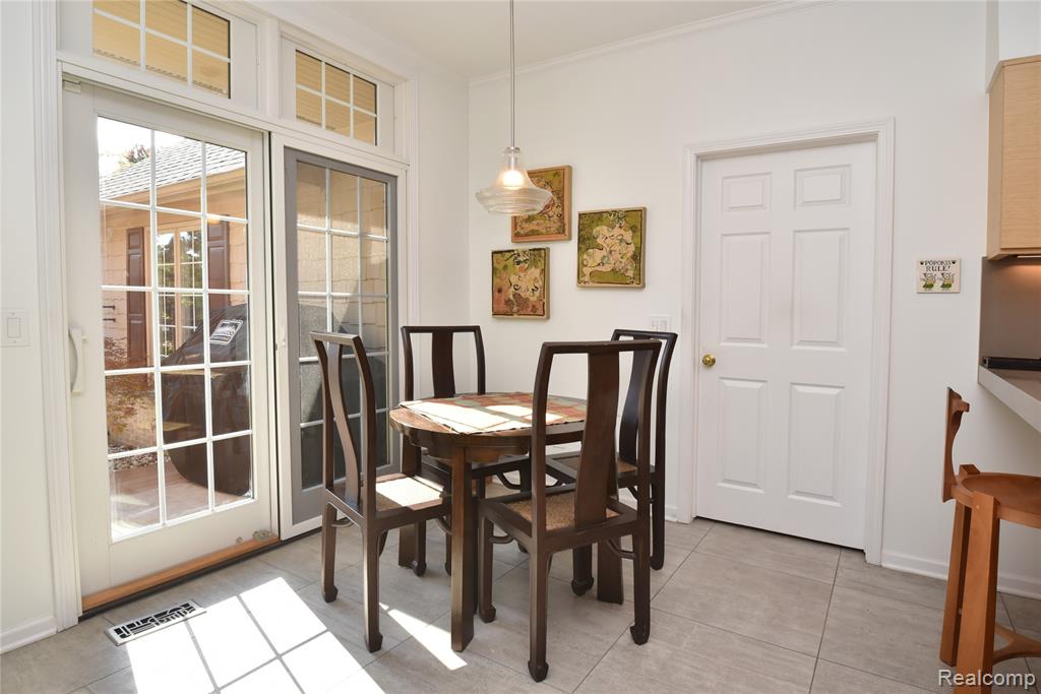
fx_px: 492
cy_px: 347
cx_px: 520
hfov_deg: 93.3
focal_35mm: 17
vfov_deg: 70.5
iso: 800
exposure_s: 1/60
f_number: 13
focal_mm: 17
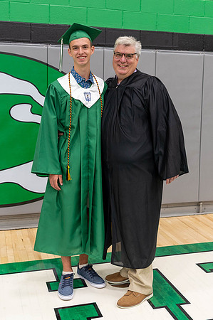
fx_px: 408
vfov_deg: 42.7
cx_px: 118
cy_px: 130
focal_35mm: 46
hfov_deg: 29.2
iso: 500
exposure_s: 1/125
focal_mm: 24
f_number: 2.8
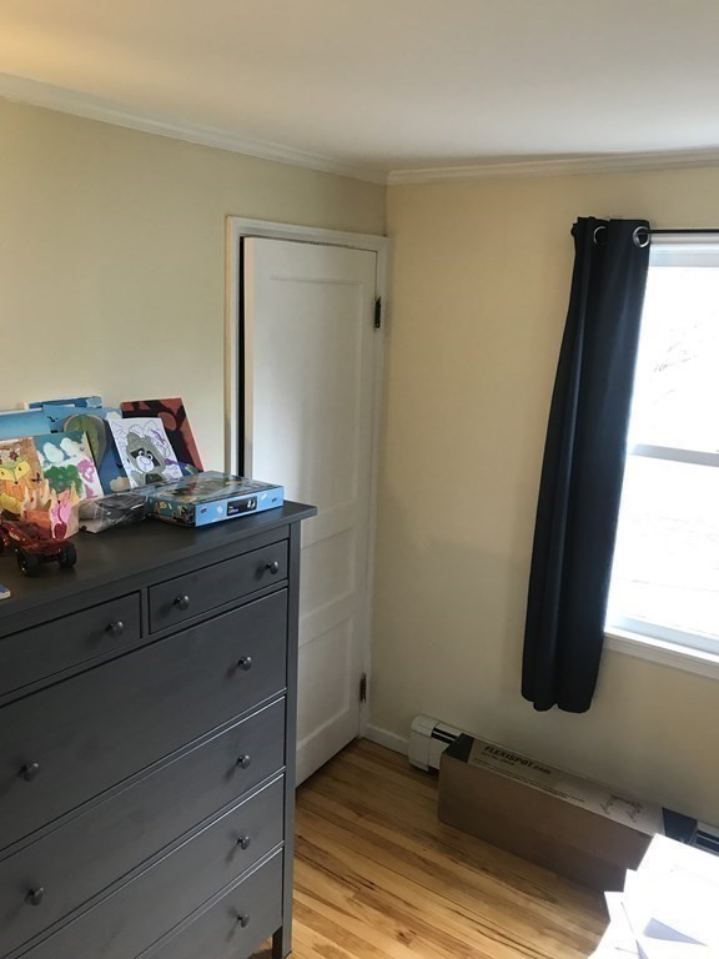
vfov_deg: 63.4
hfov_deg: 49.7
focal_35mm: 28
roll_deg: -1.4
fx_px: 775
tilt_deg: -12.6
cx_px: 360
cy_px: 480
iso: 40
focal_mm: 3.99
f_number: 1.8
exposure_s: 1/30
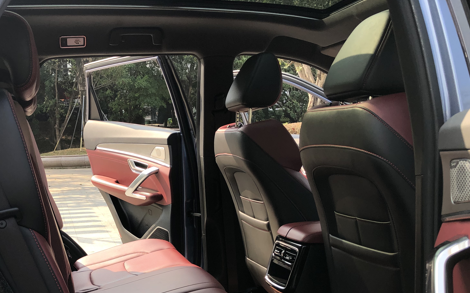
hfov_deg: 47.6
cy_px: 241
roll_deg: +2.4
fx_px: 525
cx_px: 167
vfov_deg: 30.4
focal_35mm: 41
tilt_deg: -11.8
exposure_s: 1/516
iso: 20
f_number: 1.8
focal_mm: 3.99
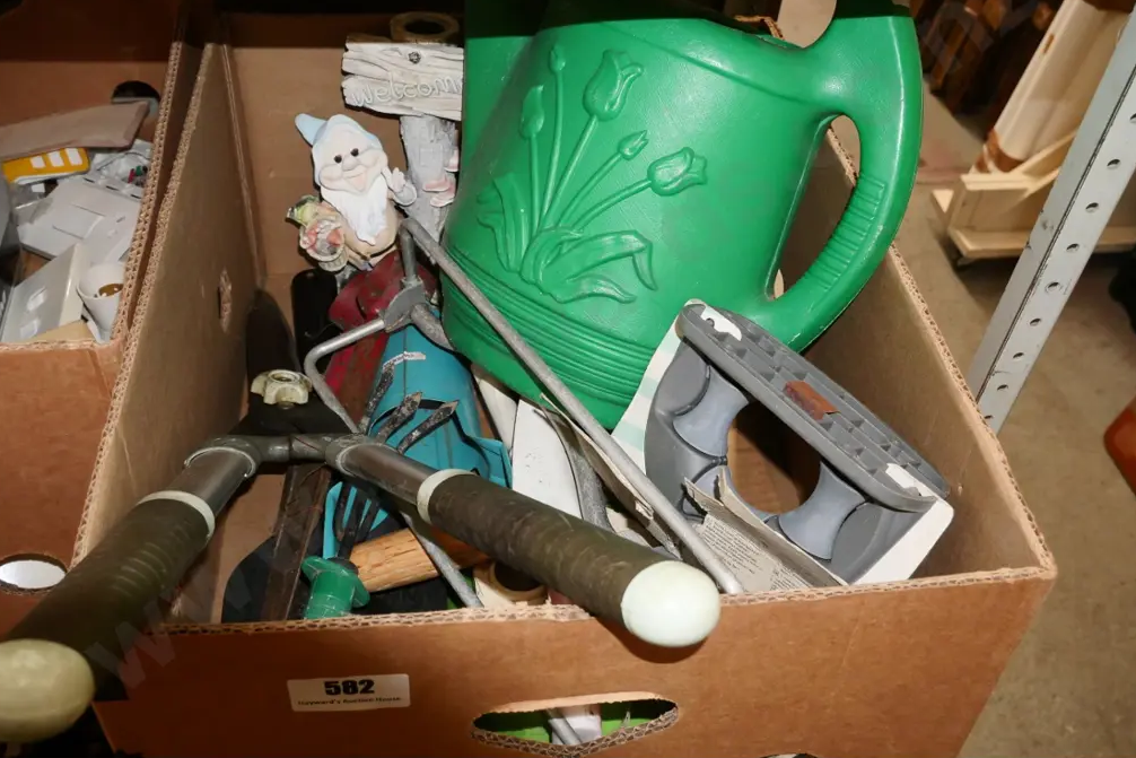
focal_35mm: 36
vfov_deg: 36.8
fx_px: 1136
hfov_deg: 53.1
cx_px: 561
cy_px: 329
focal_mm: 17
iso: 1600
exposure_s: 1/60
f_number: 5.6
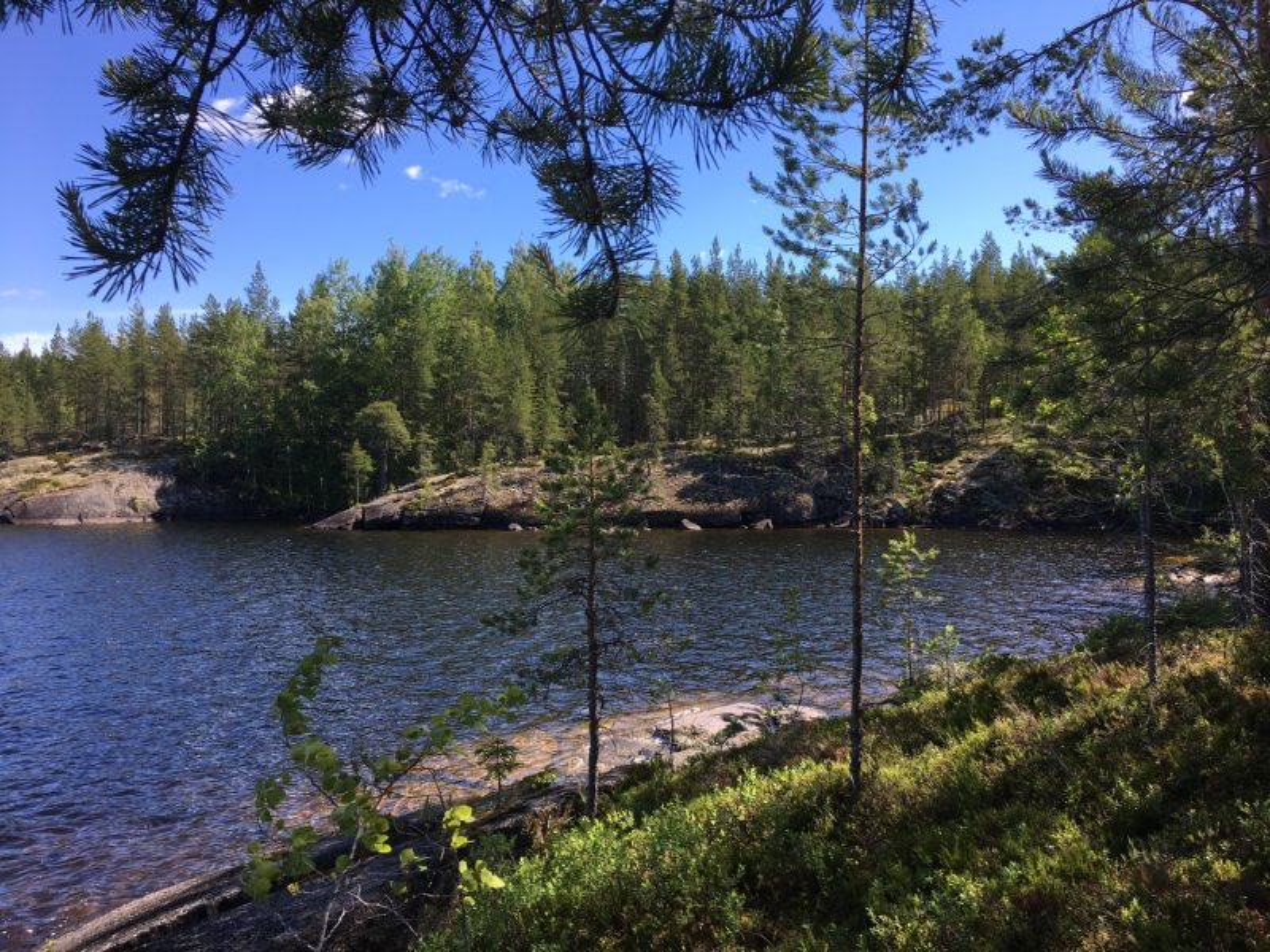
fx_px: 1064
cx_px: 635
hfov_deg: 61.7
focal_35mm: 29
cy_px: 476
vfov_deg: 48.2
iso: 25
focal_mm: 4.15
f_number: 2.2
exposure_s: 1/625
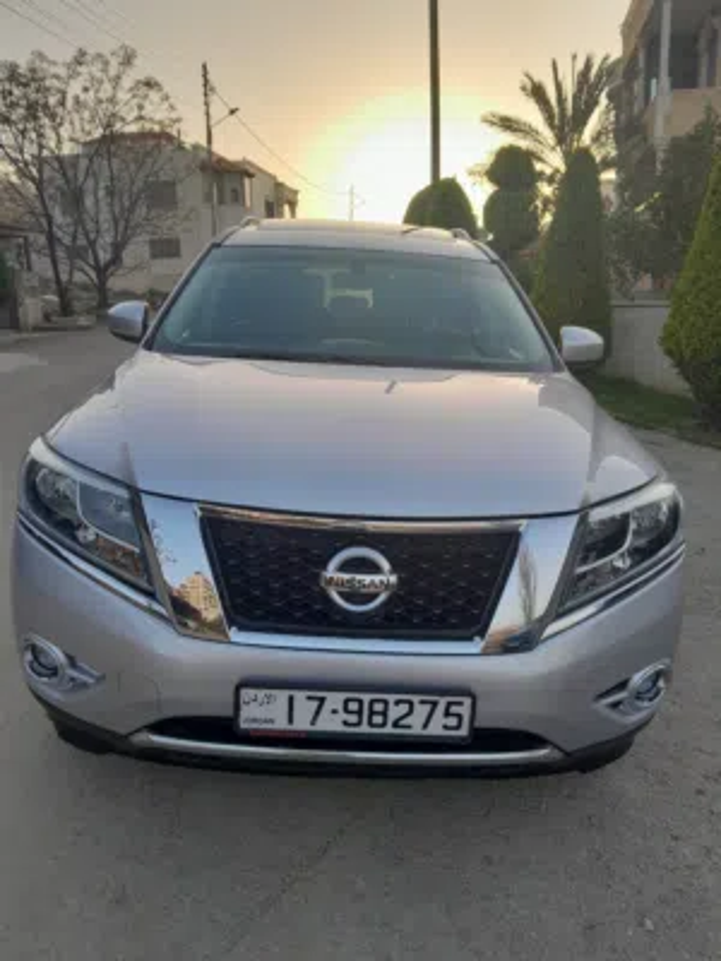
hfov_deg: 53.1
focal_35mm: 26
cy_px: 480
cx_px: 360
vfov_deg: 67.3
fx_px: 722
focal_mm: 3.98
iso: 40
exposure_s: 1/123
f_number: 1.8
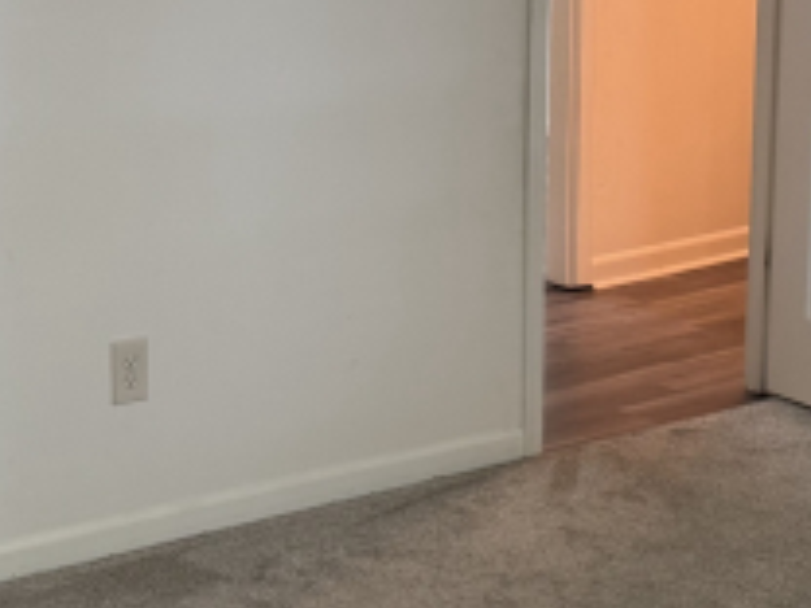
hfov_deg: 23.5
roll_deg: +2.7
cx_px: -119
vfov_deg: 19.0
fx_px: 1804
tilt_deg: -8.9
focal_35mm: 77
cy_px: 129
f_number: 1.78
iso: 125
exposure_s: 1/60
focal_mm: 6.76
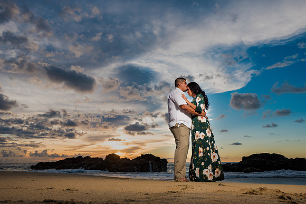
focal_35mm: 25
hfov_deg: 71.2
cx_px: 153
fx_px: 214
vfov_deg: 51.1
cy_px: 102
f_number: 5.6
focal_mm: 24
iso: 100
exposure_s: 1/200
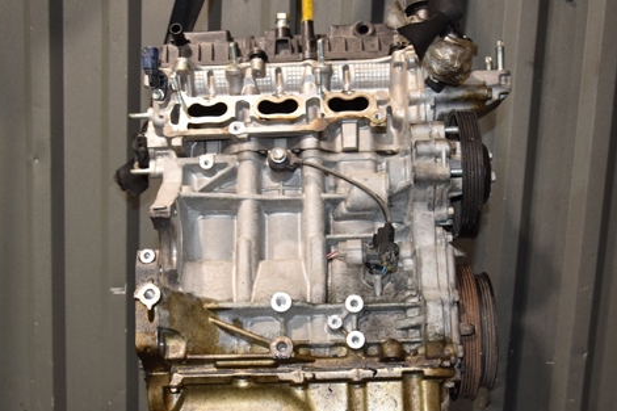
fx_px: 839
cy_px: 259
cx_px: 303
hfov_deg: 40.4
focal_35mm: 49
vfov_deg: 27.4
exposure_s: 1/80
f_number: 5
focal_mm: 24
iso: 800
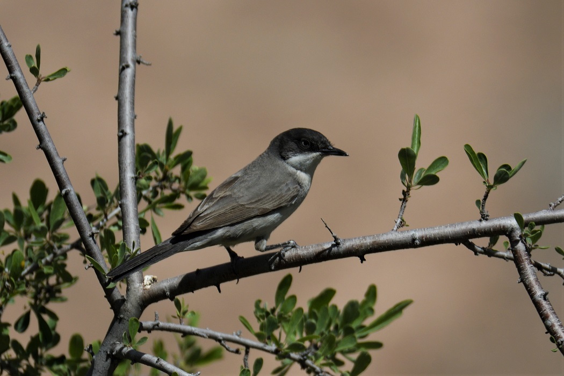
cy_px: 188
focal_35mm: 900
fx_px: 14099
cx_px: 282
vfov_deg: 1.5
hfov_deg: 2.3
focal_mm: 600
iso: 250
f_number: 6.3
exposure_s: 1/2500
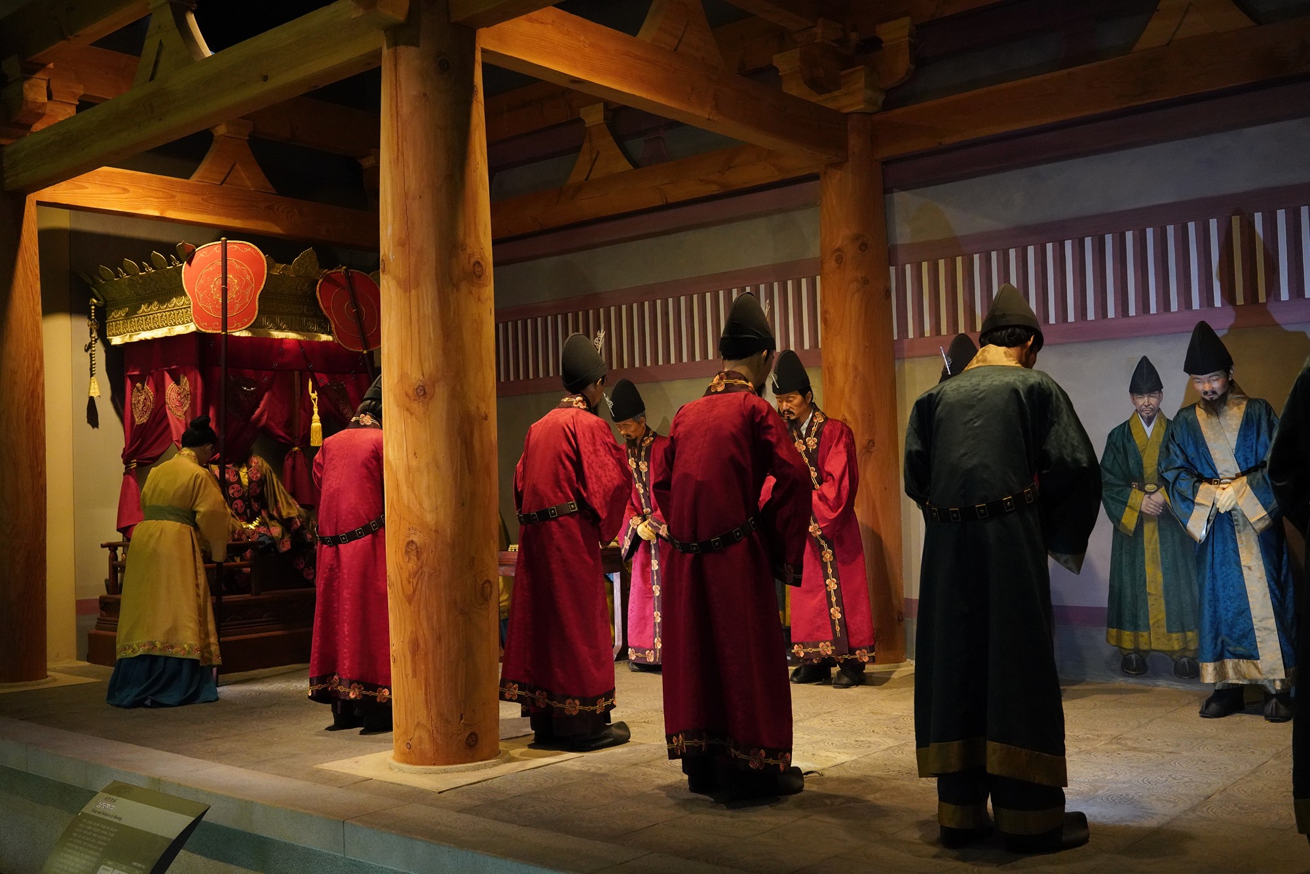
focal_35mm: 35
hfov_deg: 54.4
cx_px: 655
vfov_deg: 37.9
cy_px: 437
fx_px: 1274
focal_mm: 35
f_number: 5.6
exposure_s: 1/80
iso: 6400
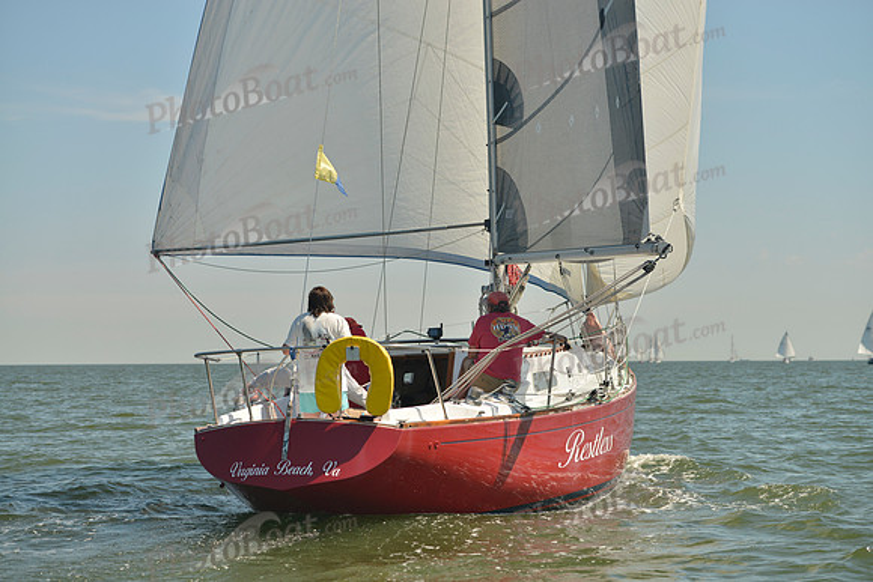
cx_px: 436
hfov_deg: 23.9
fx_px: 2062
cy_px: 291
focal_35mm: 85
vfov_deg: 16.1
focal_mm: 85
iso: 200
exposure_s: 1/800
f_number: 5
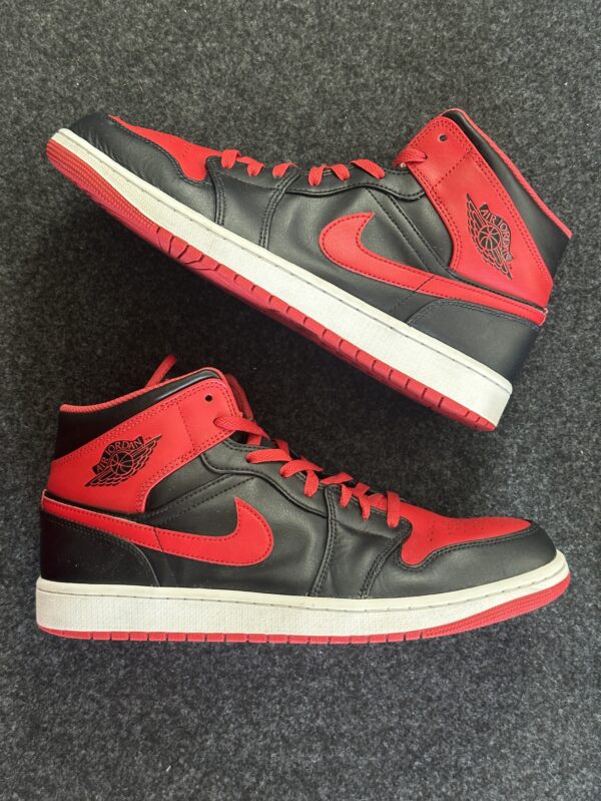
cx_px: 300
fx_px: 1110
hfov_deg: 30.3
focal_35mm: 48
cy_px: 400
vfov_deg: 39.6
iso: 200
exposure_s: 1/33
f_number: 1.78
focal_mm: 6.86
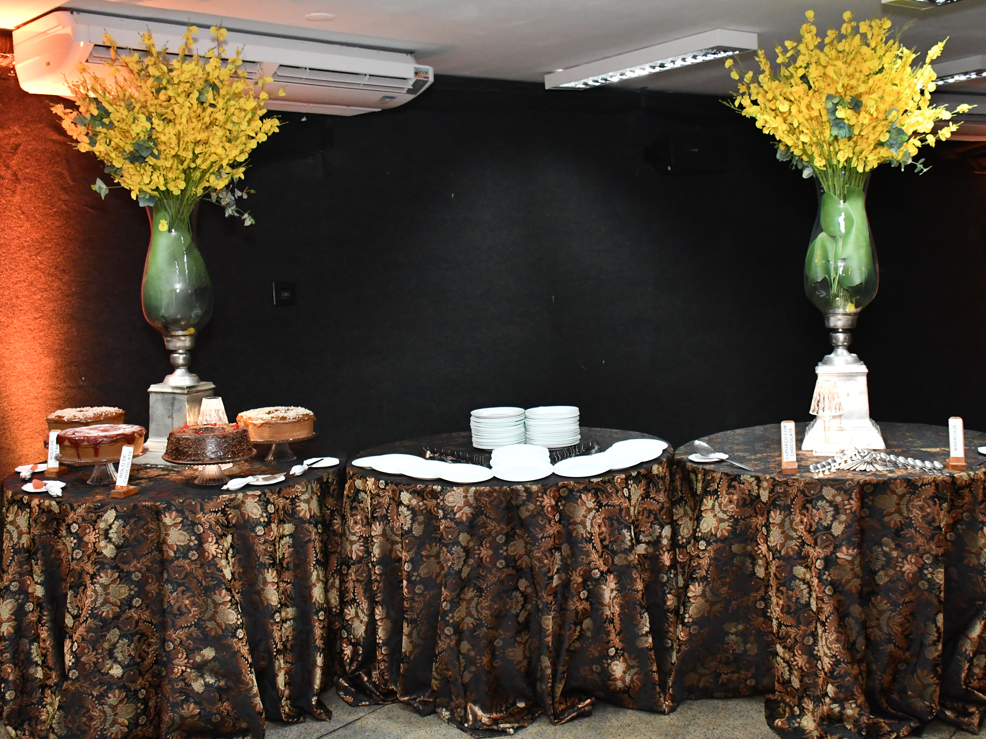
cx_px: 528
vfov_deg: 37.7
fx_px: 1082
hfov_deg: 48.9
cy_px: 373
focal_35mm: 38
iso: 2500
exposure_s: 1/125
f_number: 3.8
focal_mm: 21
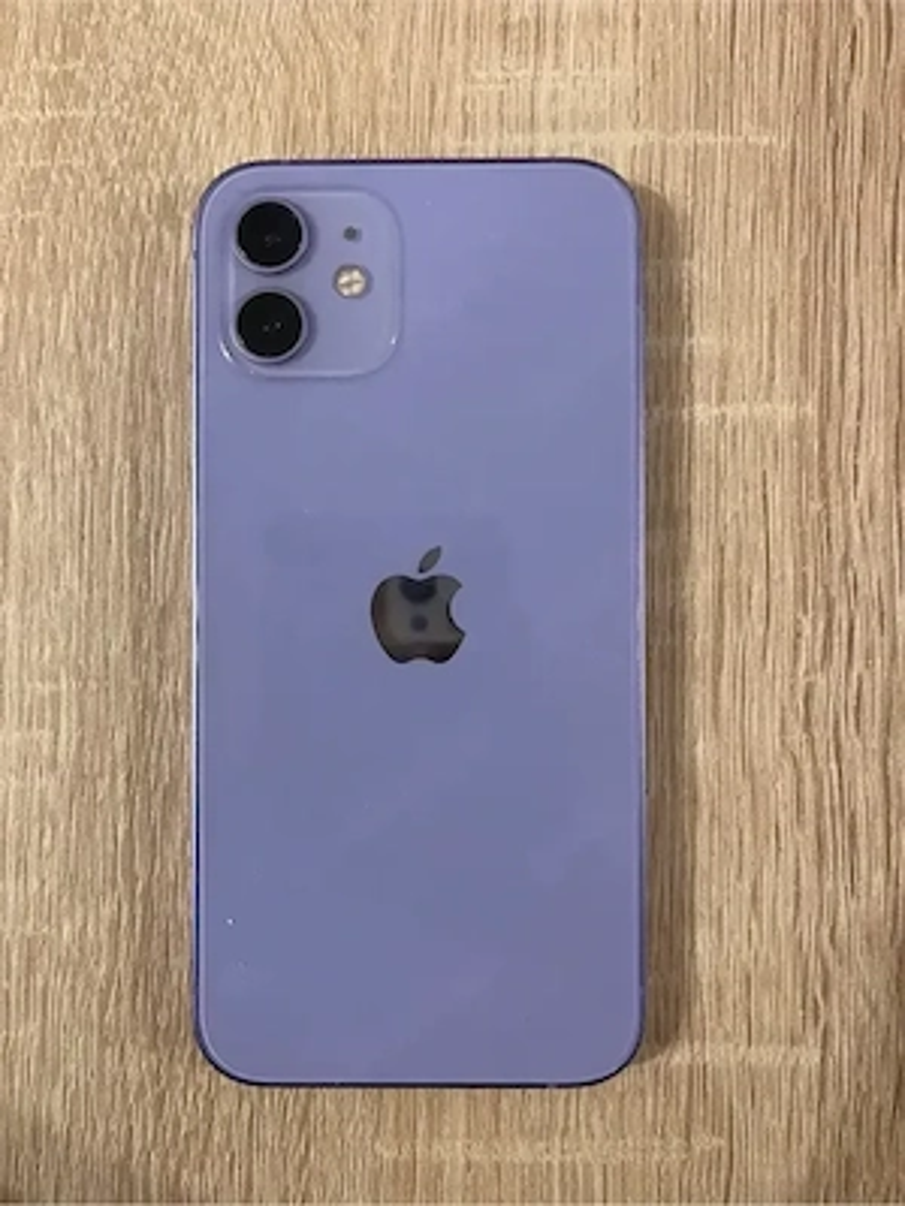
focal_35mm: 25
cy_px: 603
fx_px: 871
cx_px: 452
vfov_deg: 69.4
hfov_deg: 54.9
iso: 200
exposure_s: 1/50
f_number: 1.6
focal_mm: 5.1
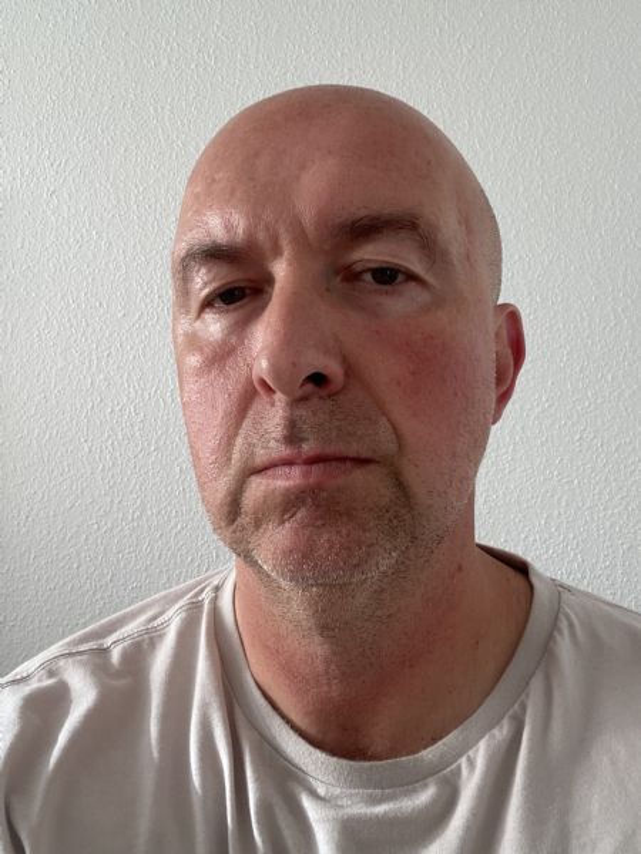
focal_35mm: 30
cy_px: 427
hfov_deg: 46.8
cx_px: 320
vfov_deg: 60.0
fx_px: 741
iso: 100
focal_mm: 2.71
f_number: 2.2
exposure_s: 1/98
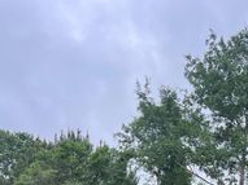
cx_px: 303
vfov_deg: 20.2
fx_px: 487
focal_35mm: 68
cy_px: 223
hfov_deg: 25.5
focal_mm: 5.7
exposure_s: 1/581
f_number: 1.5
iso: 50
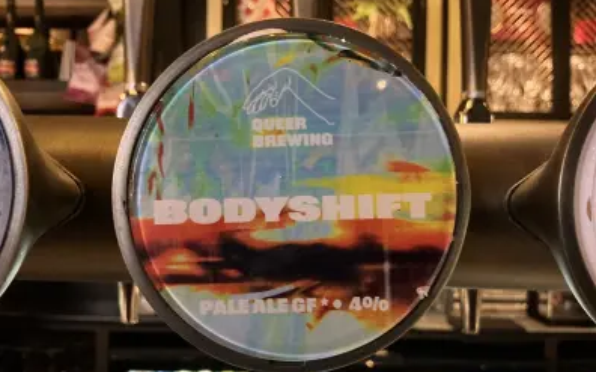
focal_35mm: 30
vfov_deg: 41.7
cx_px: 298
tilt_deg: +0.1
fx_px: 487
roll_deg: -1.4
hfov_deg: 62.9
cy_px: 211
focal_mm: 3
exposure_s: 1/28
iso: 500
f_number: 1.8
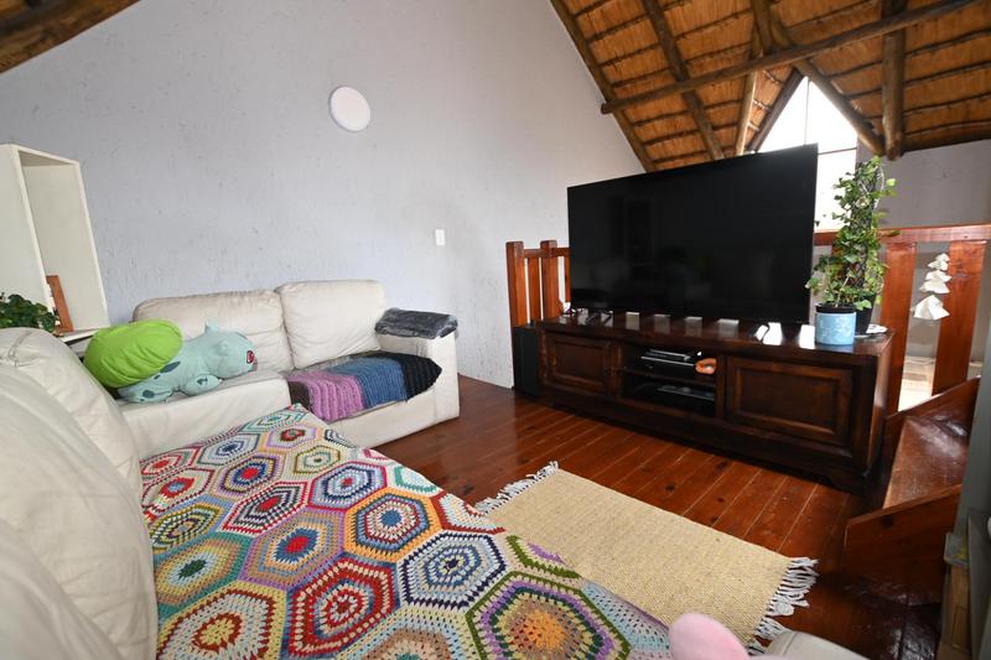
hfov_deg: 100.4
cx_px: 496
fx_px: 413
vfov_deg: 77.3
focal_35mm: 15
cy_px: 330
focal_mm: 10
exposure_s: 1/60
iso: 280
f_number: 4
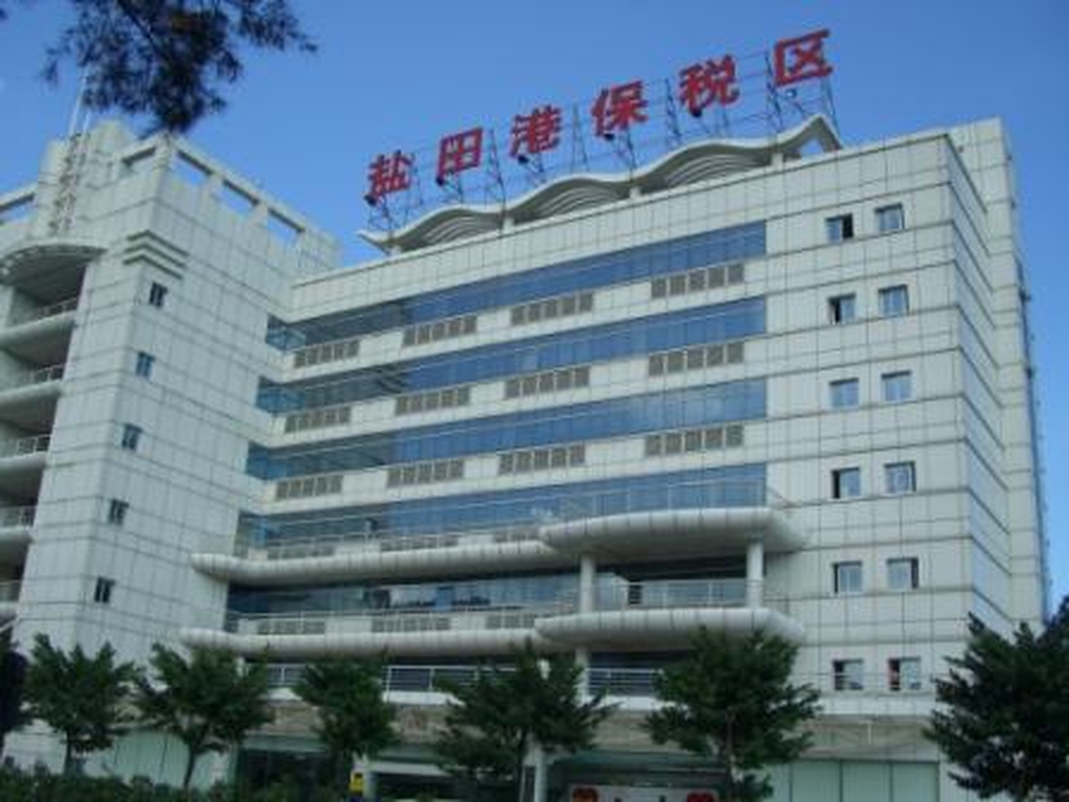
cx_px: 534
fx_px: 1174
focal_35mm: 38
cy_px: 401
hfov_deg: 49.0
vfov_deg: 37.7
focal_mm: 7.9
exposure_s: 1/200
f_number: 5.6
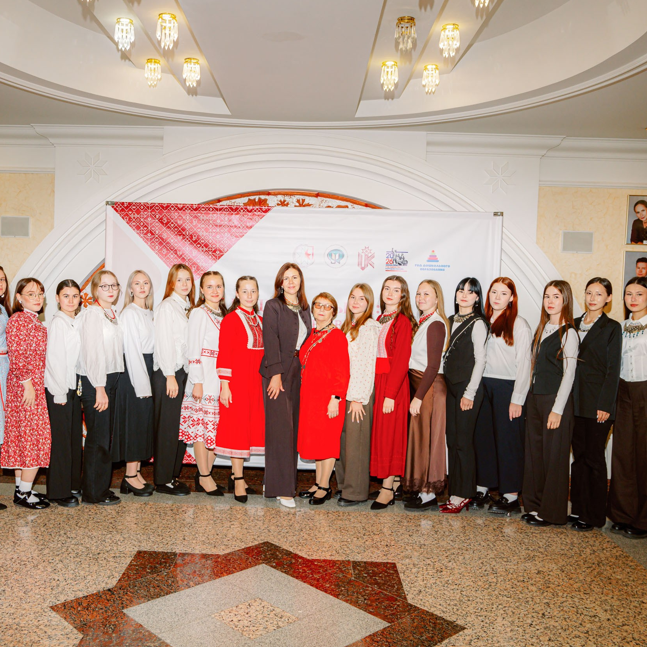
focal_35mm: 34
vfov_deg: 48.5
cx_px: 272
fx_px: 719
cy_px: 324
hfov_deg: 48.3
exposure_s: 1/200
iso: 640
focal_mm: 26.5
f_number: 5
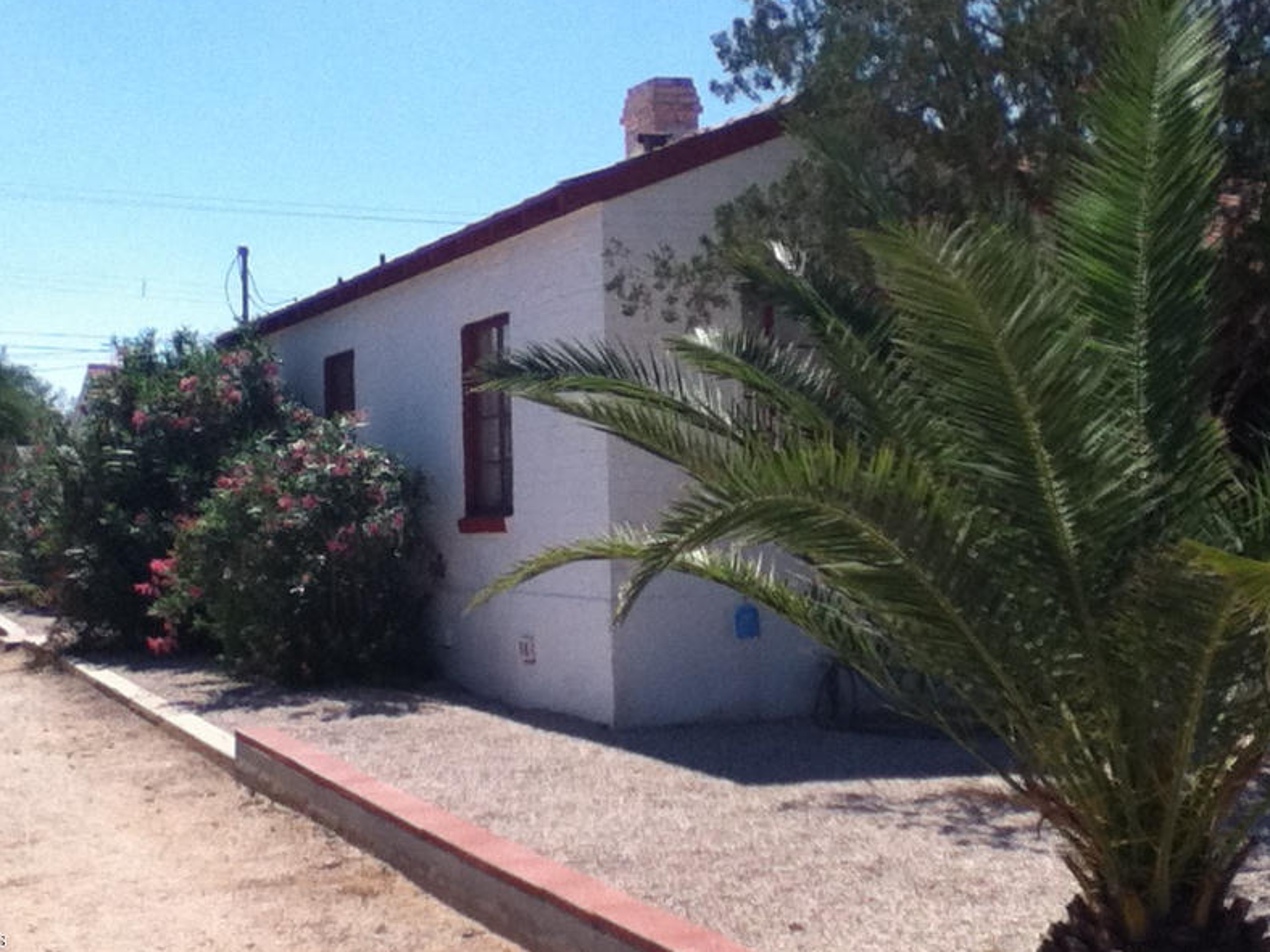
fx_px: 1431
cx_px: 630
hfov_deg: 47.9
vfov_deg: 36.7
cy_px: 404
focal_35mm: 39
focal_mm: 3.85
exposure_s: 1/1813
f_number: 2.4
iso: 80
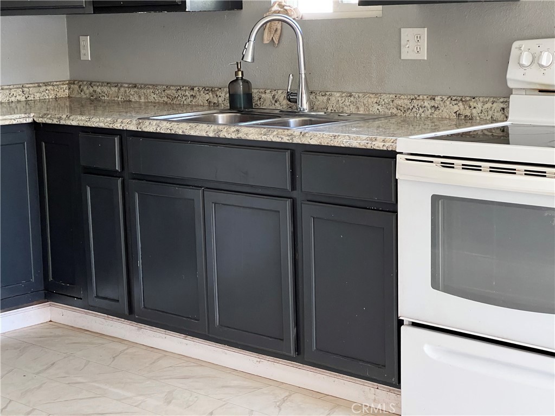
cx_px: 278
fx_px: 1235
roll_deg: +1.3
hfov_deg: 25.3
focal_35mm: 77
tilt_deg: -8.6
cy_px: 208
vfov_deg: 19.1
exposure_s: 1/60
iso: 500
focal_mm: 9
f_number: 2.8
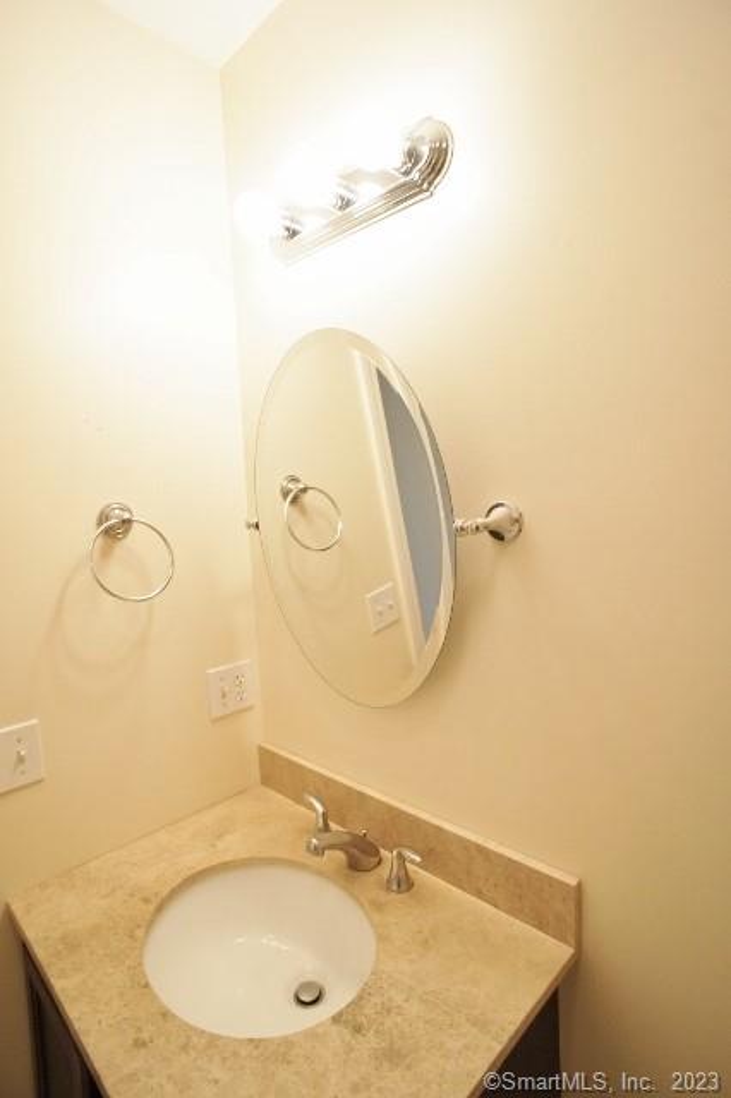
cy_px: 549
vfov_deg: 73.8
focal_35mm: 24
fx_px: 732
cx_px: 366
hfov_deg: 53.1
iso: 500
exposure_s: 1/30
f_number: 5
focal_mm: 16
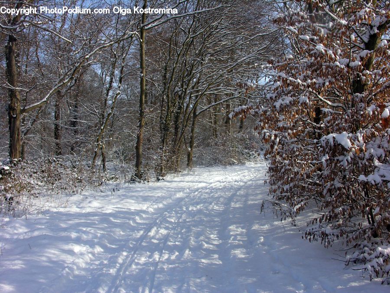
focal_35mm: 35
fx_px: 394
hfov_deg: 52.6
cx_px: 195
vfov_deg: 40.7
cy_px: 146
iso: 50
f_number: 5.6
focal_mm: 8.9
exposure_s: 1/194
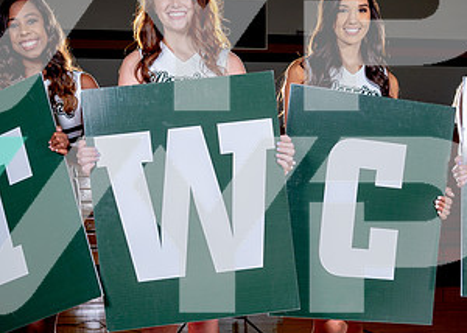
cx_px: 269
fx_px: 928
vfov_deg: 20.3
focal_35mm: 70
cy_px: 224
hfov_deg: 28.2
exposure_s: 1/160
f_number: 8
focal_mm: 32
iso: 125
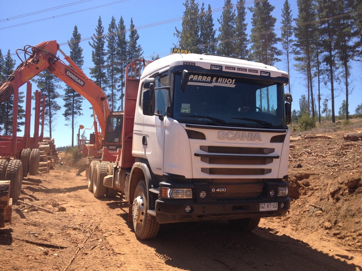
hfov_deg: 52.6
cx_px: 181
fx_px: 366
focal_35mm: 35
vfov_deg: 40.7
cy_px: 136
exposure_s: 1/1255
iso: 50
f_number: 2.4
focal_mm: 4.28
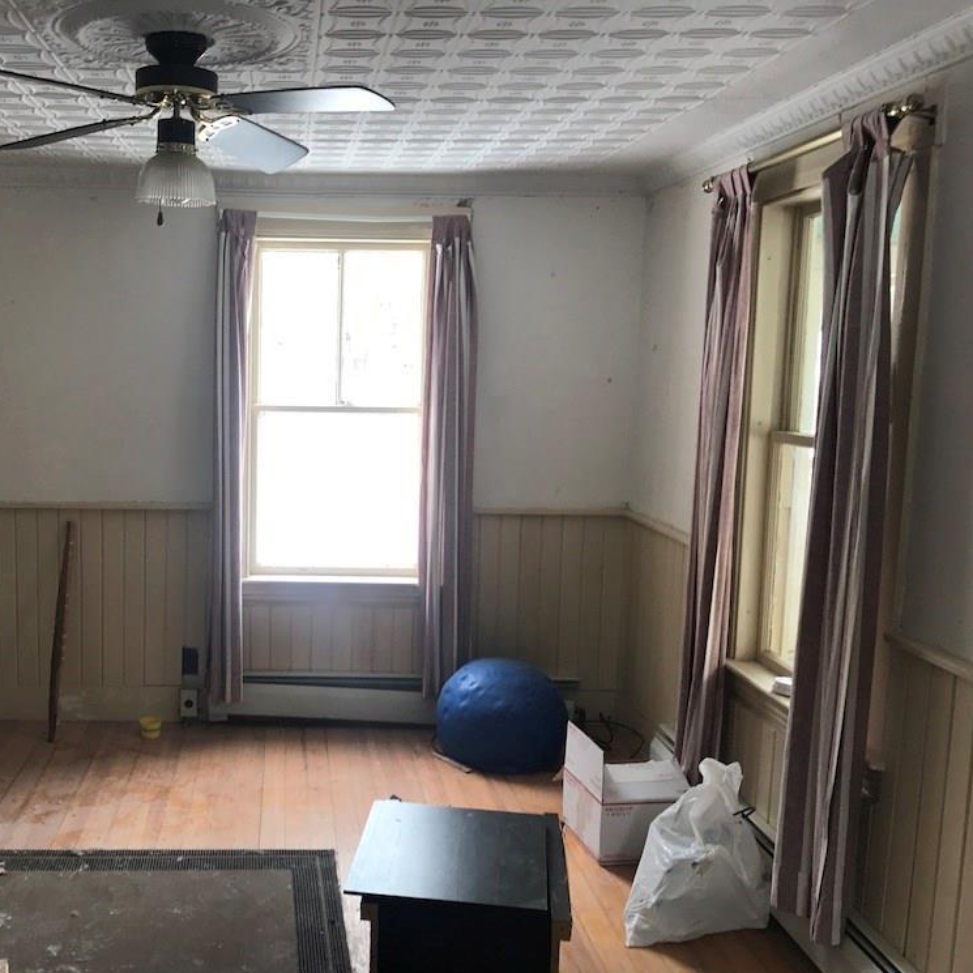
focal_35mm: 34
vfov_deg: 48.4
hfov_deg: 47.6
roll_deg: -1.5
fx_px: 1081
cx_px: 317
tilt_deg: -5.5
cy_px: 500
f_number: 1.8
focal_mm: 3.99
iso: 32
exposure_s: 1/60
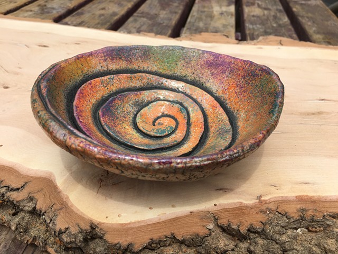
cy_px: 127
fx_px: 283
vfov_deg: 48.2
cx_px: 169
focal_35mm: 29
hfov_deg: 61.7
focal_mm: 4.2
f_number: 2.2
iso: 25
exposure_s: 1/1508
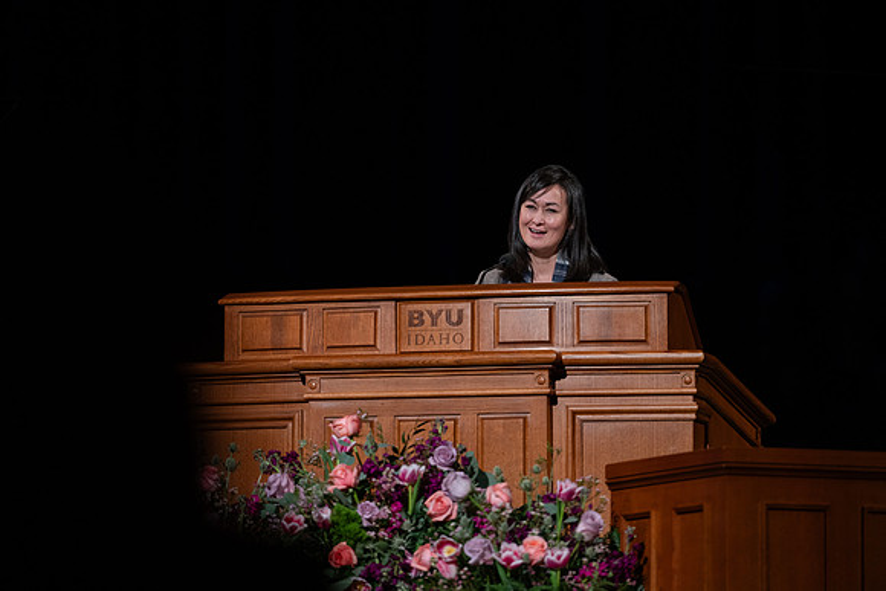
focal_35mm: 200
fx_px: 4923
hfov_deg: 10.3
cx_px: 443
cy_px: 296
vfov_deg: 6.9
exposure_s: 1/250
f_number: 2.8
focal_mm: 200
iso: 800
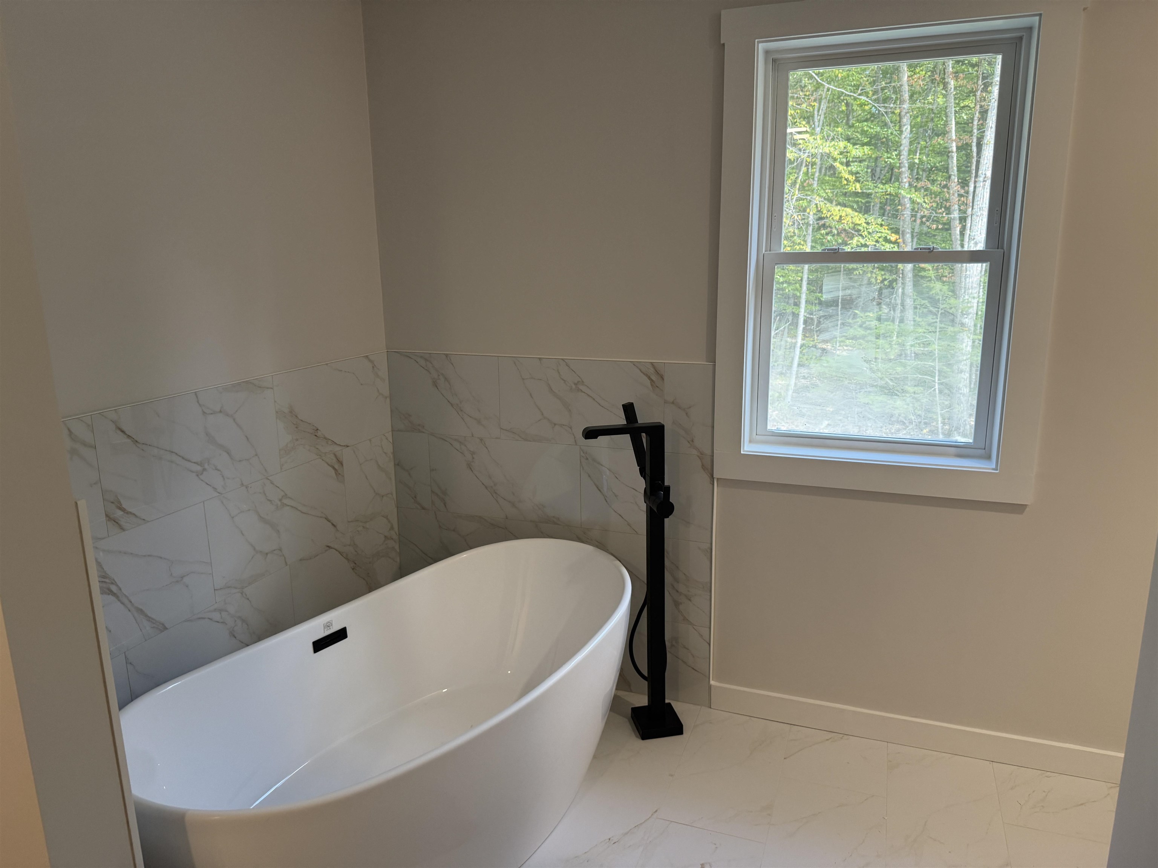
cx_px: 579
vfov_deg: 56.8
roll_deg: +0.9
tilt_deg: -10.8
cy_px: 434
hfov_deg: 71.6
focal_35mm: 24
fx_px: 803
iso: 160
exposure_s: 1/120
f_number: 1.78
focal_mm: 6.76
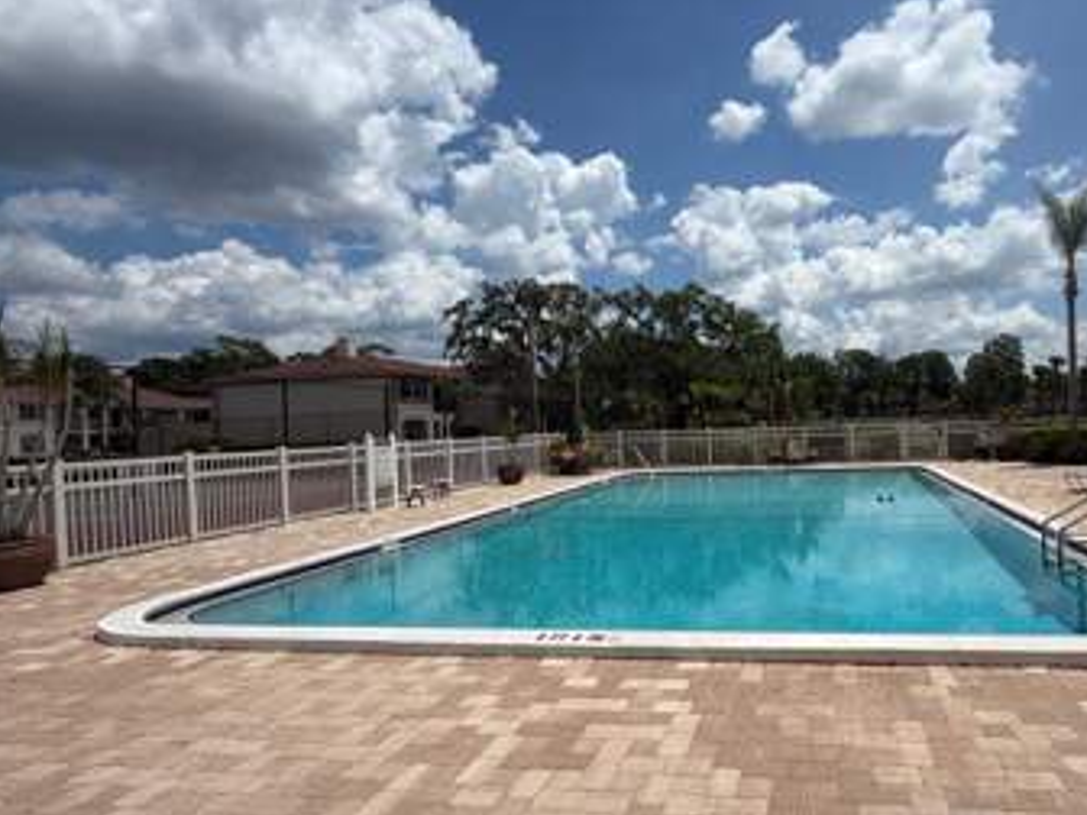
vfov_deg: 66.0
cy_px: 417
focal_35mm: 20
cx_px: 741
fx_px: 628
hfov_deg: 78.6
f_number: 2.2
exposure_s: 1/2506
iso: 20
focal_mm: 2.22
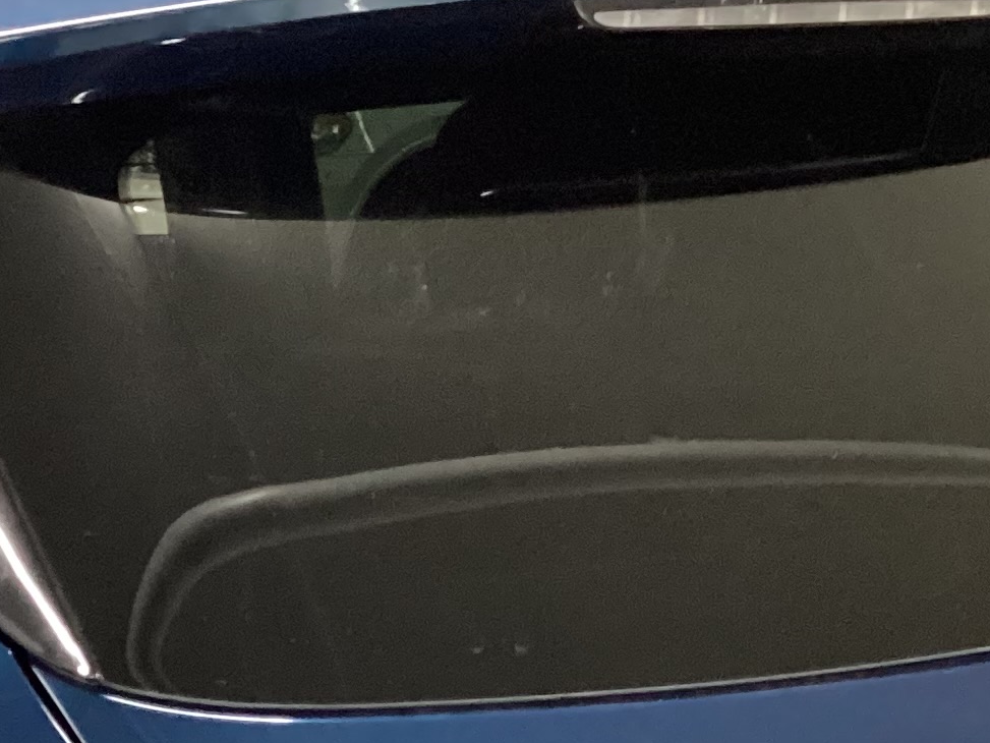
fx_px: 2975
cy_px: 959
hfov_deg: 18.6
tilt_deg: -19.8
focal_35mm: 104
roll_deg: +0.0
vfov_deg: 13.7
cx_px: 106
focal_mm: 3.3
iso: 500
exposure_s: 1/25
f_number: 2.4
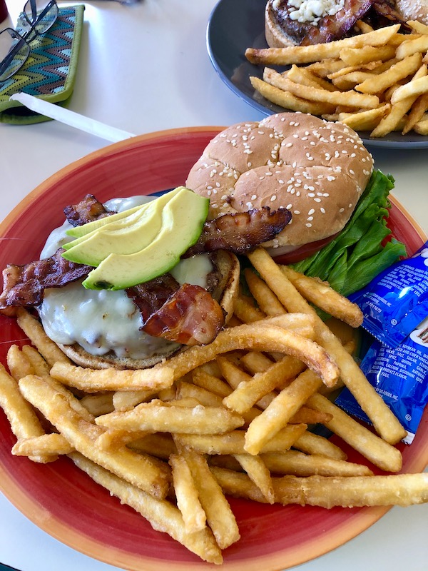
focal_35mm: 28
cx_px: 214
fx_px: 462
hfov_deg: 49.7
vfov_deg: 63.4
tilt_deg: -57.5
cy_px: 286
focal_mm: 4
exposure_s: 1/30
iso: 25
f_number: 1.8
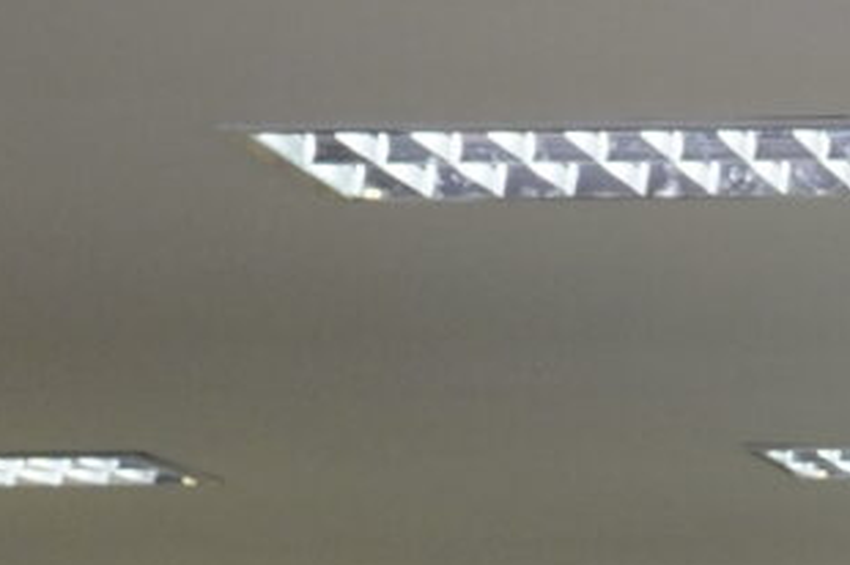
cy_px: 1642
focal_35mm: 238
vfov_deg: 5.4
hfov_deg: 8.3
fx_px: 5613
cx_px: 1563
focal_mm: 24
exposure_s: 1/40
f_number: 4
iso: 800
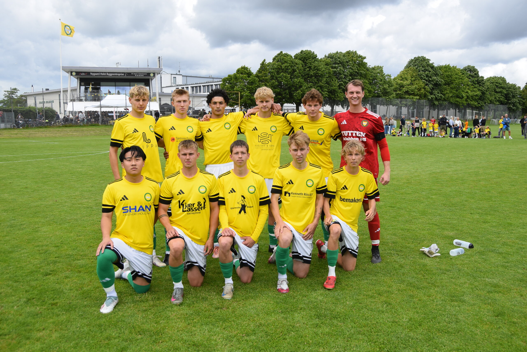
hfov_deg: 53.1
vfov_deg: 36.9
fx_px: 527
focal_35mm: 36
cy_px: 176
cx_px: 264
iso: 400
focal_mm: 24
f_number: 6.3
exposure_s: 1/1600
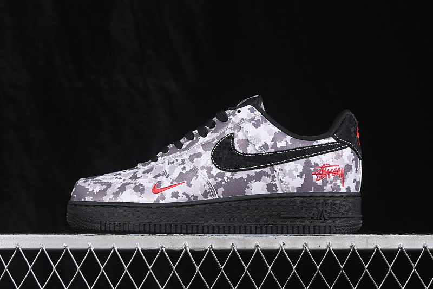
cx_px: 216
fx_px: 902
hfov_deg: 27.0
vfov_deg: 18.2
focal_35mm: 75
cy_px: 144
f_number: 6.3
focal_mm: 50
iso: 160
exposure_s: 1/60
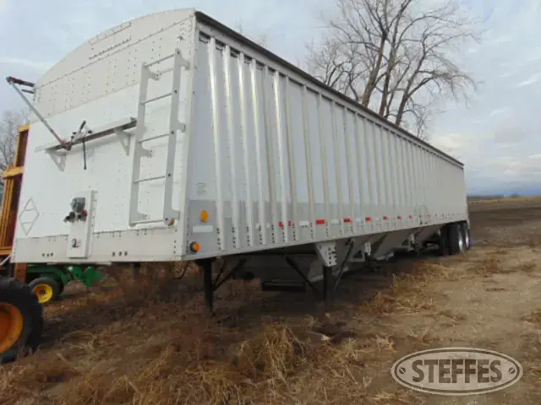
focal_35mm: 25
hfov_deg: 69.4
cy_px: 202
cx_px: 270
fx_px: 391
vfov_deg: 54.9
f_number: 7.7
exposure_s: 1/250
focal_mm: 4.5
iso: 80
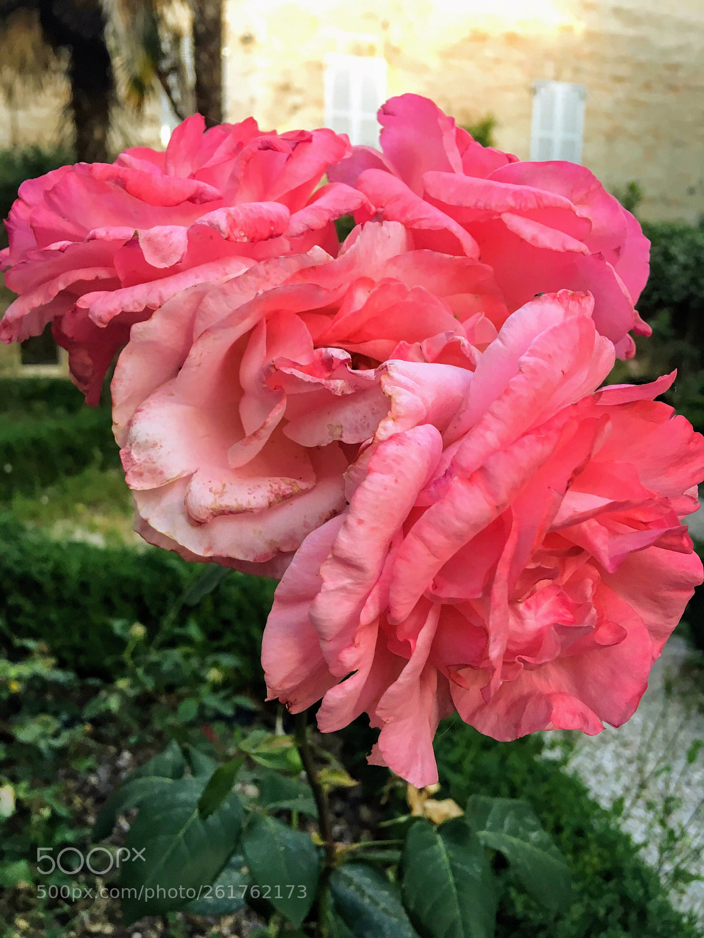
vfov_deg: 61.7
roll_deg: -1.2
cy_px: 469
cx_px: 352
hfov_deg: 48.2
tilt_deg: -11.3
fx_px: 786
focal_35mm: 29
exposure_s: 1/33
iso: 40
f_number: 2.2
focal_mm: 4.15
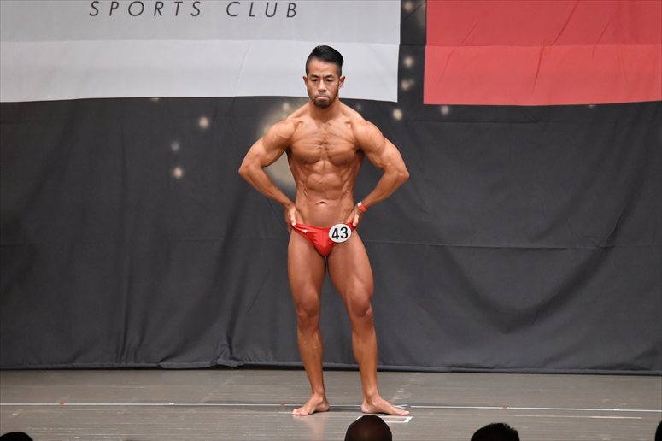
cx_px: 331
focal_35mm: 217
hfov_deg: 9.5
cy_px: 220
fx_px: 3988
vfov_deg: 6.3
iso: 6400
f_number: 5.6
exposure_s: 1/400
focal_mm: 145
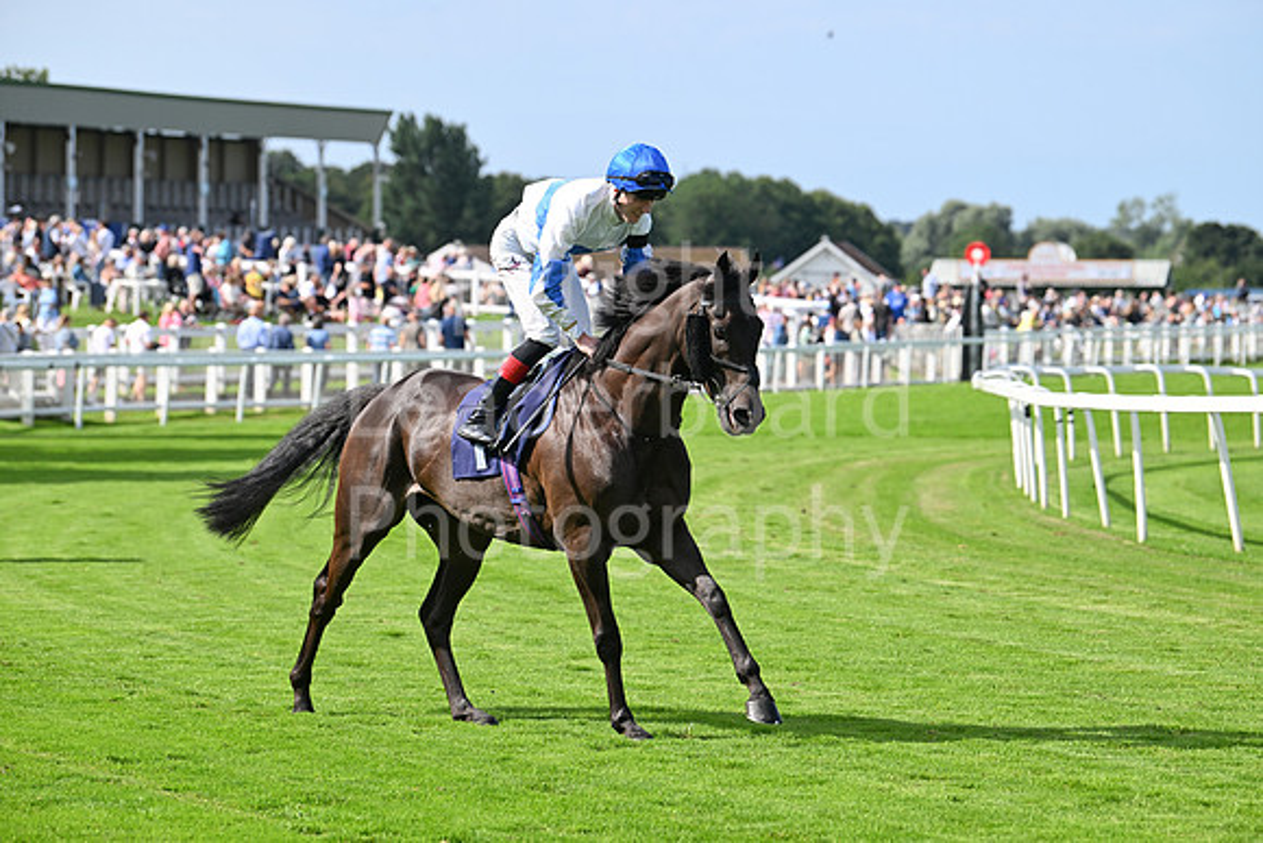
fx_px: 5263
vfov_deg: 9.2
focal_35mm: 150
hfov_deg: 13.7
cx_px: 632
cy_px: 422
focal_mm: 150
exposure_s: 1/2000
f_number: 5
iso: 500
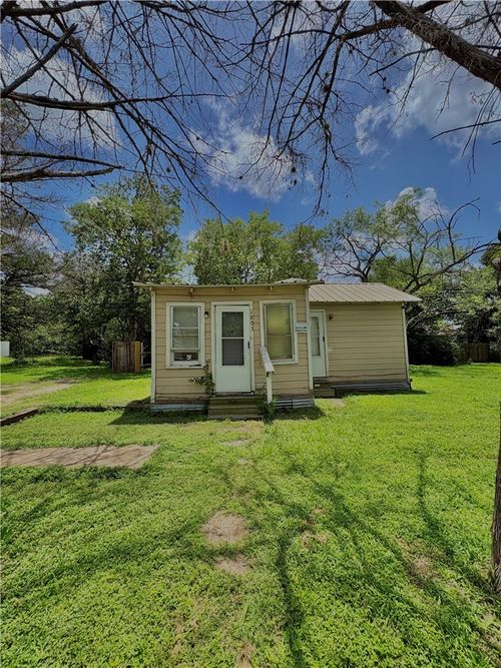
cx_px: 250
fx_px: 270
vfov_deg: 102.1
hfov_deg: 85.7
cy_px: 334
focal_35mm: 14
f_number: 2.2
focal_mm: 2.22
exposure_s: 1/1256
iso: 50
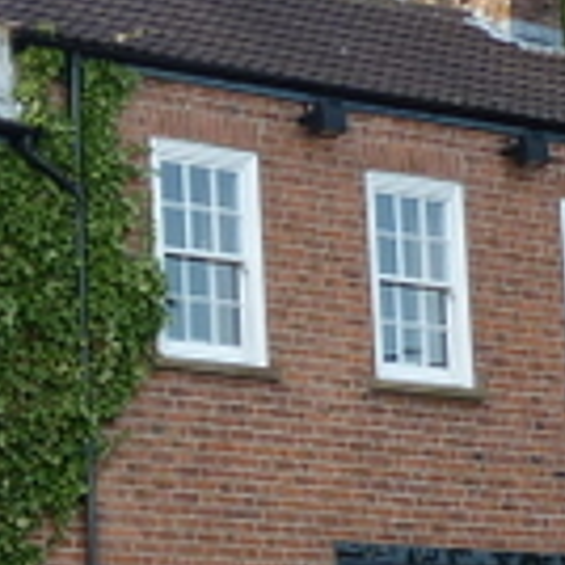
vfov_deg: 10.0
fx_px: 3213
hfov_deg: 9.9
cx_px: -164
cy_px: 430
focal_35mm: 174
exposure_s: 1/200
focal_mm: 5.5
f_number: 2.8
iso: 80
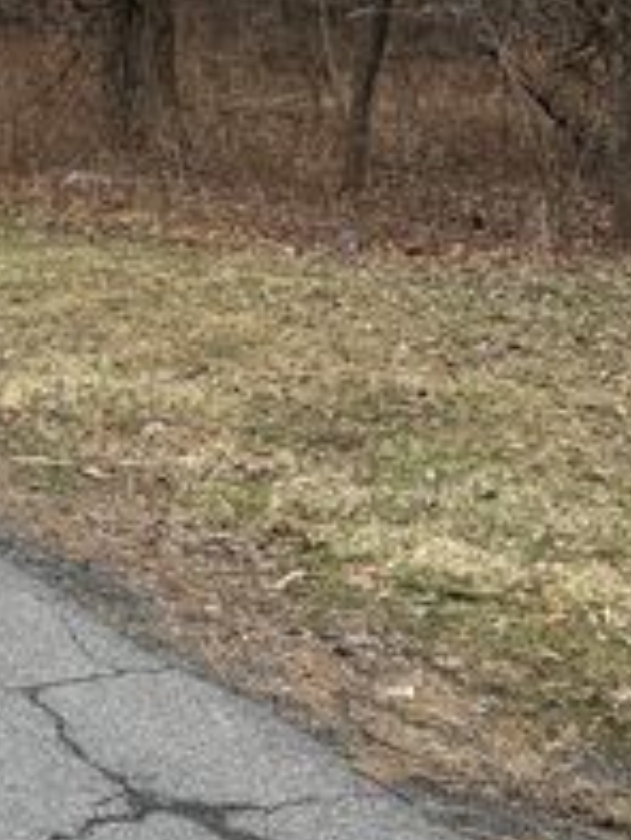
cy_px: -130
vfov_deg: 20.9
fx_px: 2137
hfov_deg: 15.8
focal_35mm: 88
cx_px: -230
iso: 50
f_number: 1.6
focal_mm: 5.96
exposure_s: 1/2075
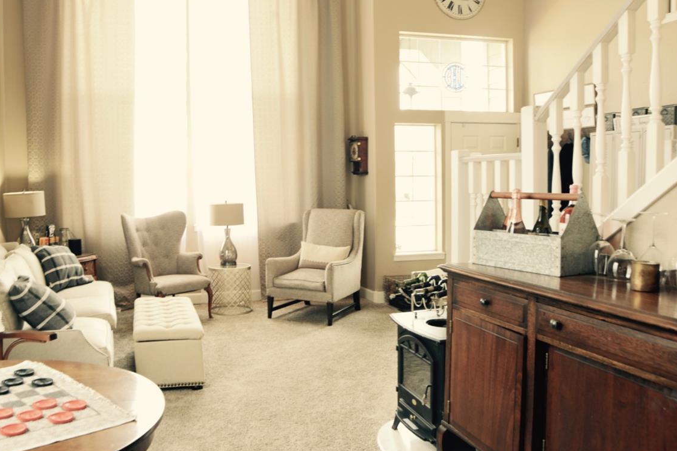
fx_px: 602
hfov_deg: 58.1
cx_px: 261
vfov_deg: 41.1
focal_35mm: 32
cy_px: 200
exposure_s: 1/4
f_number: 8
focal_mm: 24
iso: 100
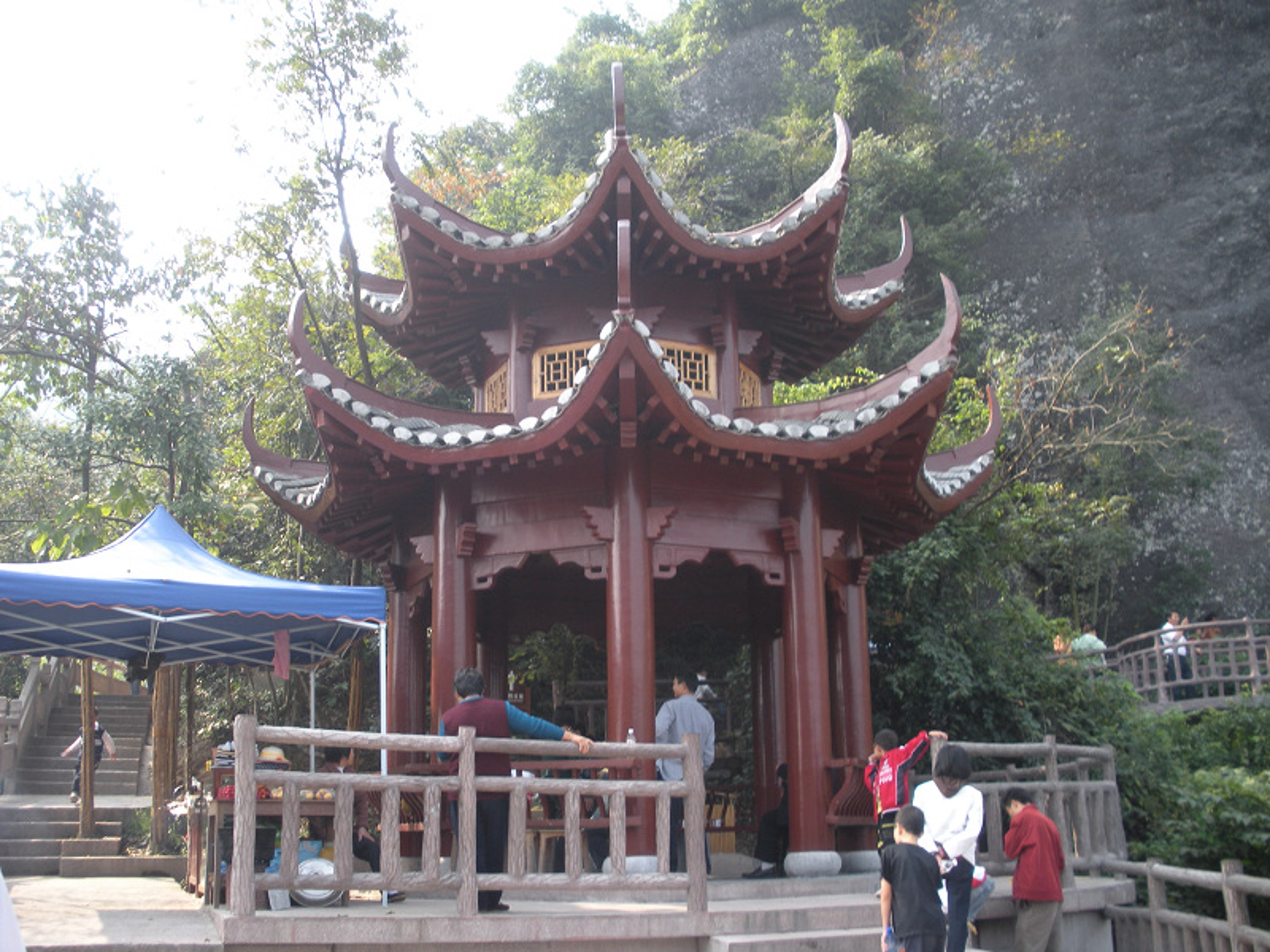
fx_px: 1321
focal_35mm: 36
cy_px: 476
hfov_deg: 51.4
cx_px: 635
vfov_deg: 39.7
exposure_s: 1/92.3
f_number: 3.5
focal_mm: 6.3
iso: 64
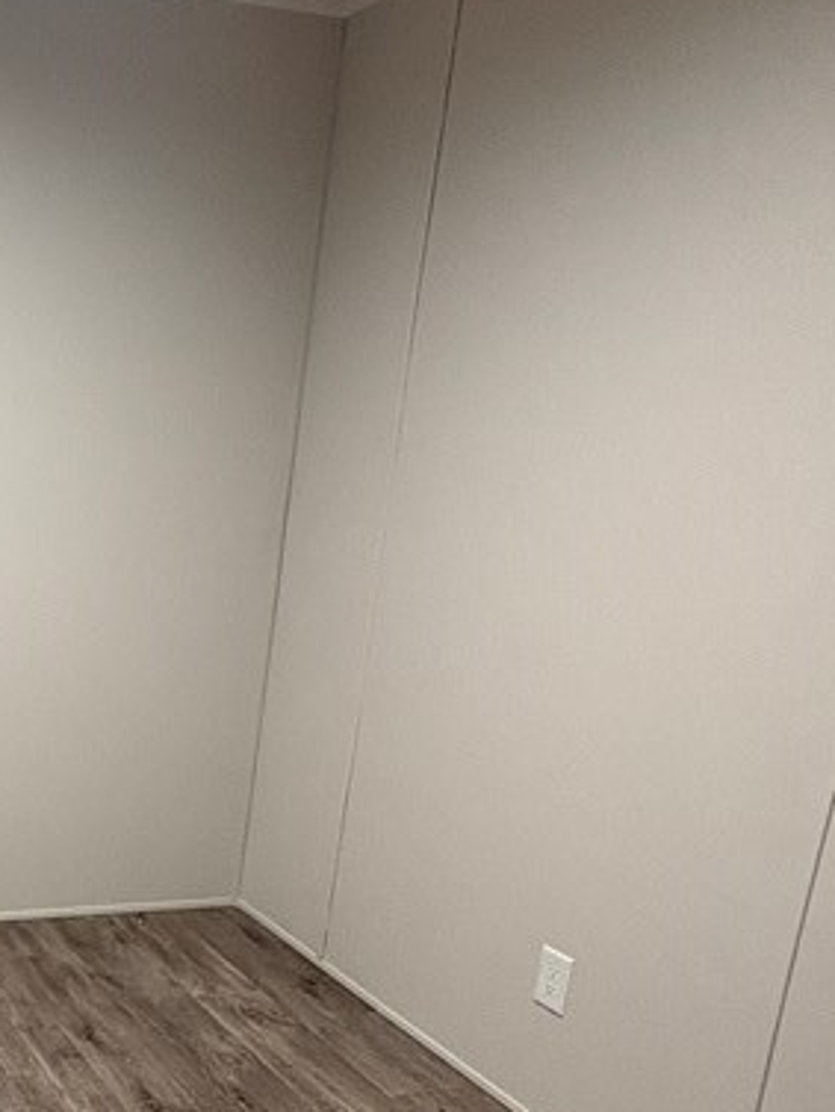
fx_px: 1221
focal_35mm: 38
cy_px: 764
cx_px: -86
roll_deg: -2.2
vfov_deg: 47.9
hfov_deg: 33.0
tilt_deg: -13.9
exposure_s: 1/60
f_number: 2.2
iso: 320
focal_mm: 2.22
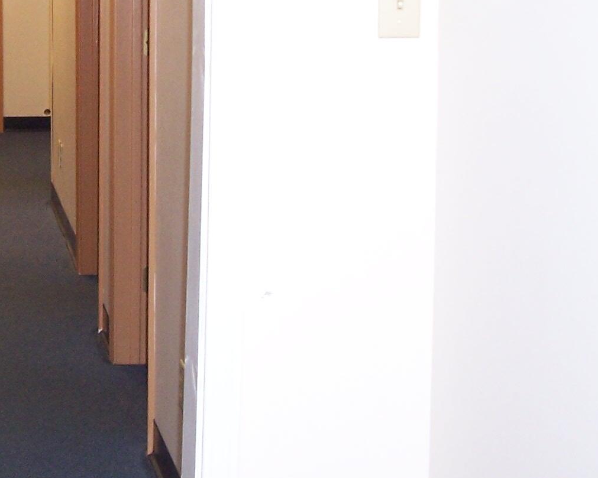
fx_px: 1487
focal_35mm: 84
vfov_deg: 17.8
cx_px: 9
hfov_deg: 22.0
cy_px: -5
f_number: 2.7
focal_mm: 5.6
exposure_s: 1/60
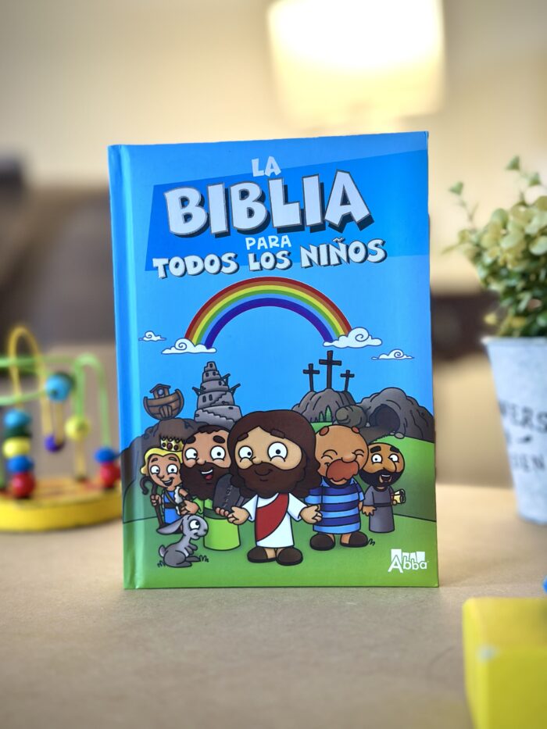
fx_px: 1011
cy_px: 364
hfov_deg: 30.3
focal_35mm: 48
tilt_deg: -2.6
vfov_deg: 39.7
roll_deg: +1.9
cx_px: 274
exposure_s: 1/50
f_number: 1.78
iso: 200
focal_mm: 6.86
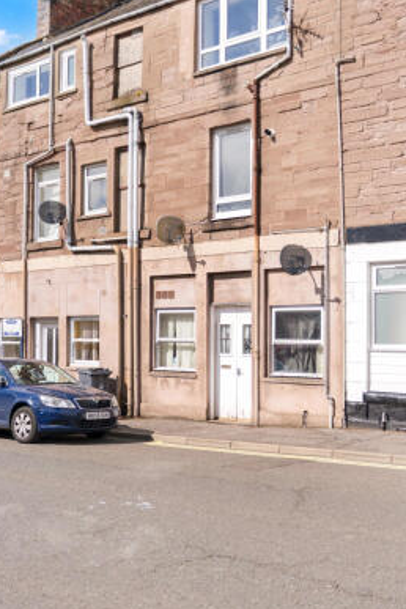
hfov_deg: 30.5
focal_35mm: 44
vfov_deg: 44.5
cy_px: 306
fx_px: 744
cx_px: 183
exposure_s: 1/5000
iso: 200
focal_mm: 26
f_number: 2.8
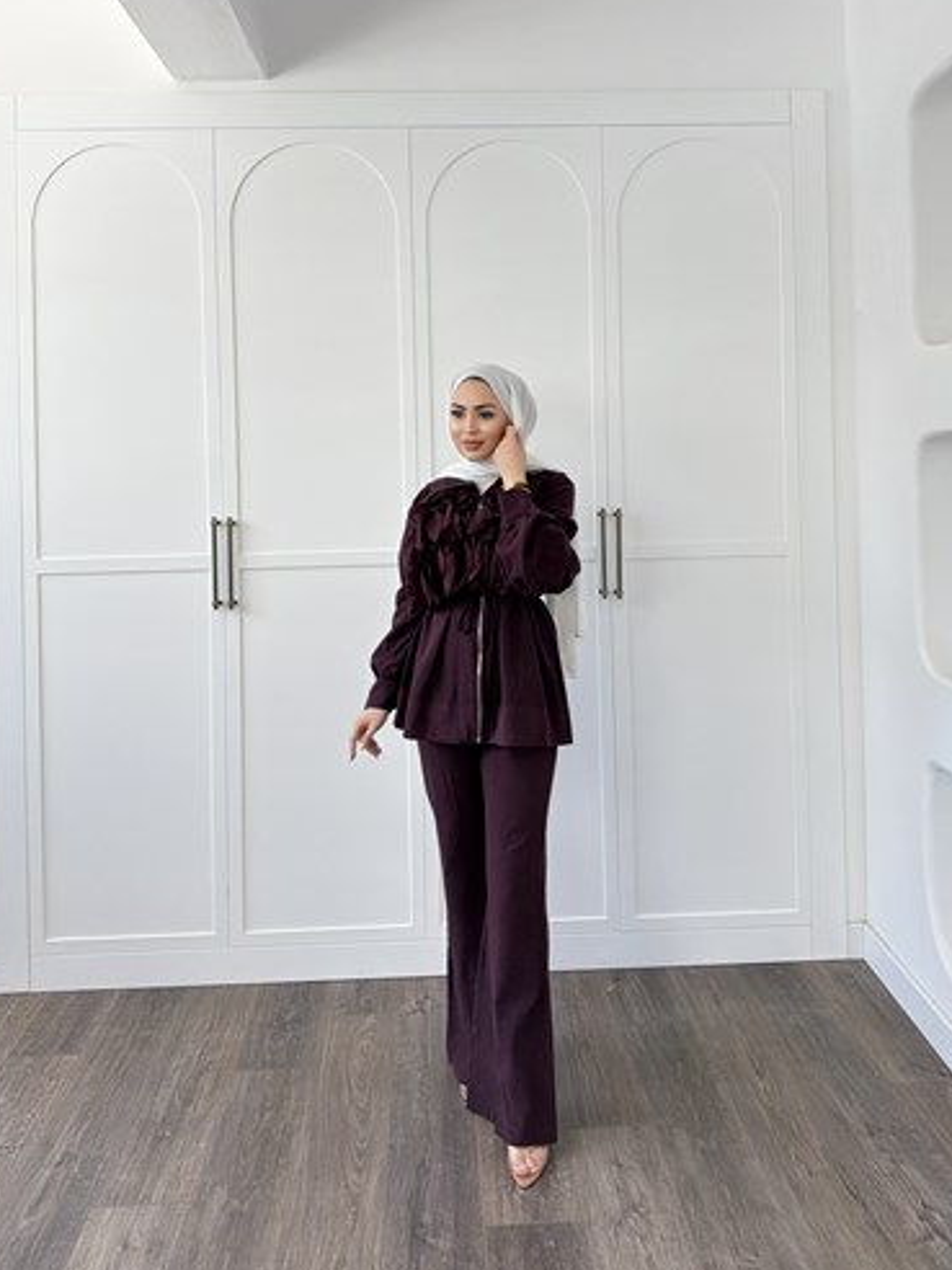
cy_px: 610
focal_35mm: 26
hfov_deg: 53.1
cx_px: 480
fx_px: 953
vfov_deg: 67.3
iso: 250
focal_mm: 6.76
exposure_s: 1/1005
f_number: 1.78
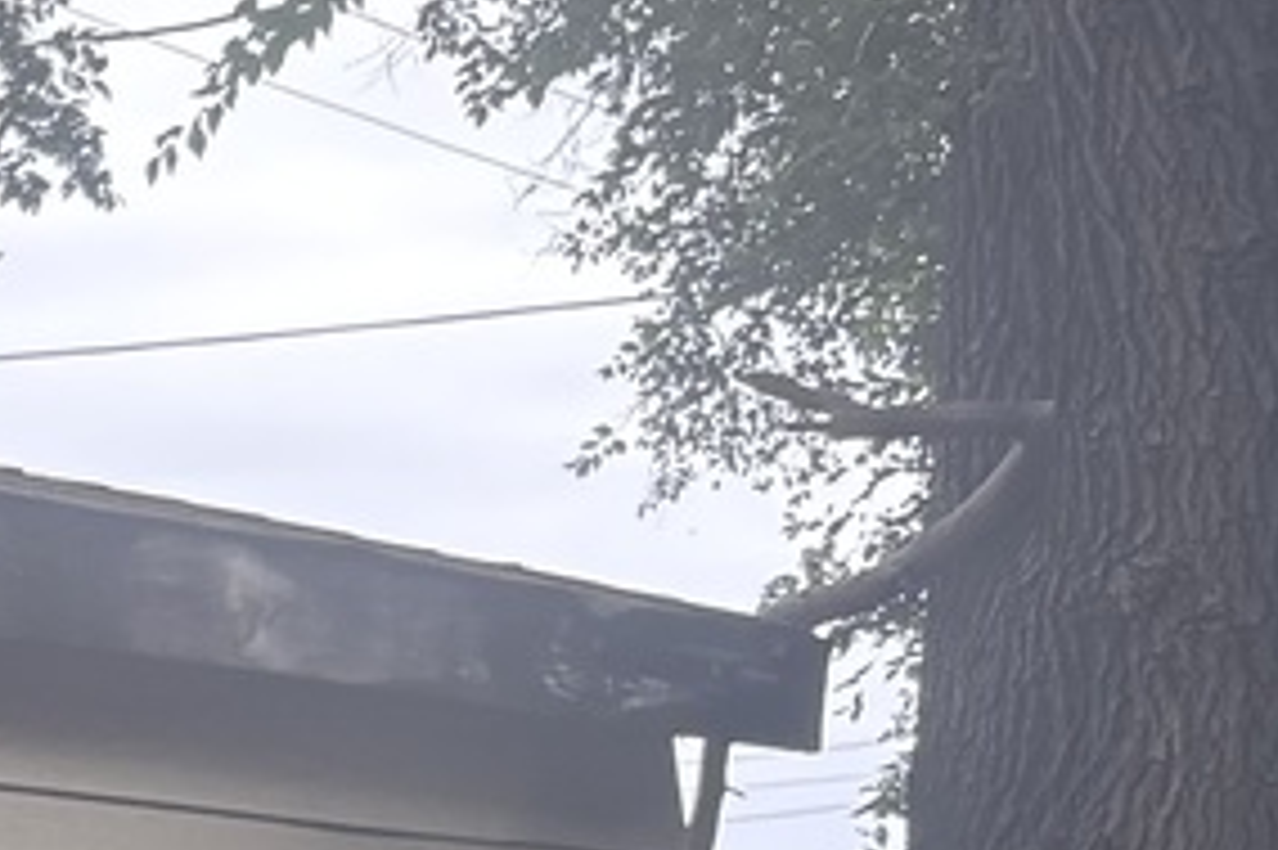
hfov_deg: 12.6
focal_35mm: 137
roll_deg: -0.7
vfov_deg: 9.7
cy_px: 1241
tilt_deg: +3.3
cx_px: -1526
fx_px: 4860
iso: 64
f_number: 1.6
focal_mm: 5.96
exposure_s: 1/399
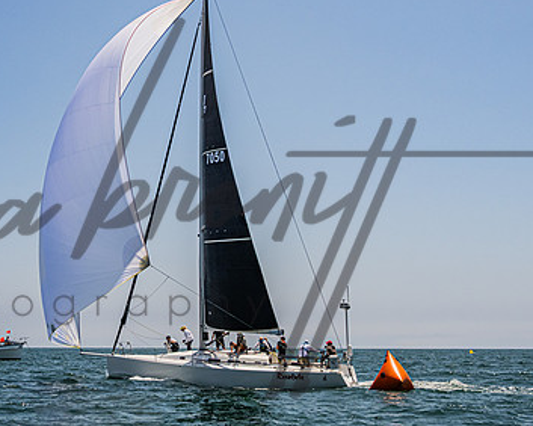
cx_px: 180
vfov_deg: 25.8
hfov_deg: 31.7
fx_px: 930
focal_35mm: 59
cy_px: 194
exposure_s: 1/3200
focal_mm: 28
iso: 500
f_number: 8
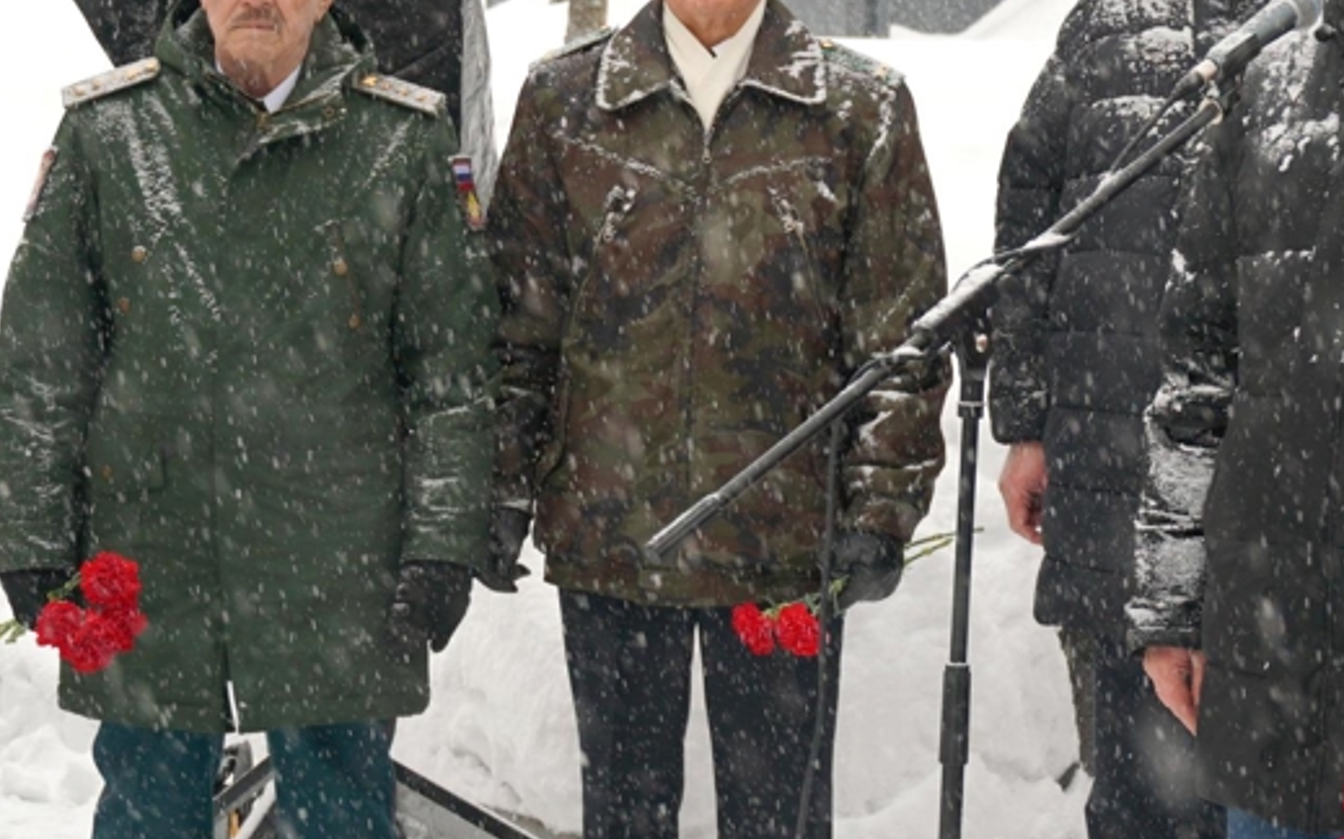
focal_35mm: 82
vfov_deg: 15.9
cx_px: 963
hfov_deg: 25.1
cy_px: 324
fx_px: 2993
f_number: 4.5
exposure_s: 1/160
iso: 250
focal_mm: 37
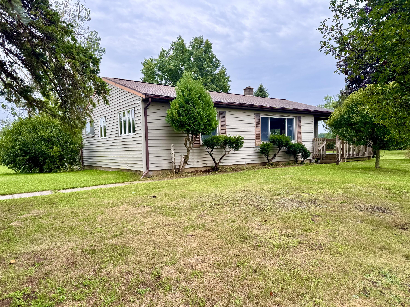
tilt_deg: -1.9
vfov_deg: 56.8
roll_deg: +1.0
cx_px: 205
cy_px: 154
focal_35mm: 24
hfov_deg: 71.6
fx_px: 284
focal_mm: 6.76
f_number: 1.78
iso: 80
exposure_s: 1/331
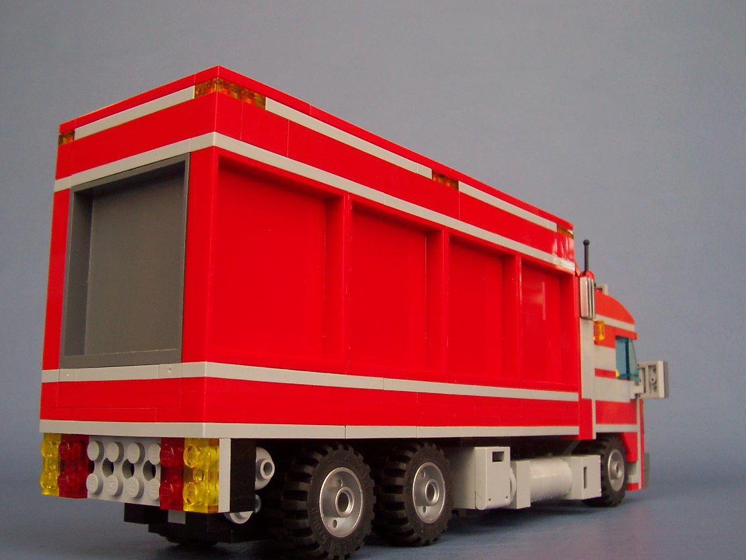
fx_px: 862
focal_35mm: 40
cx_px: 354
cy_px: 296
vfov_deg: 36.0
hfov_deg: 46.8
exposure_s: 1/125
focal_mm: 5.6
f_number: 2.8
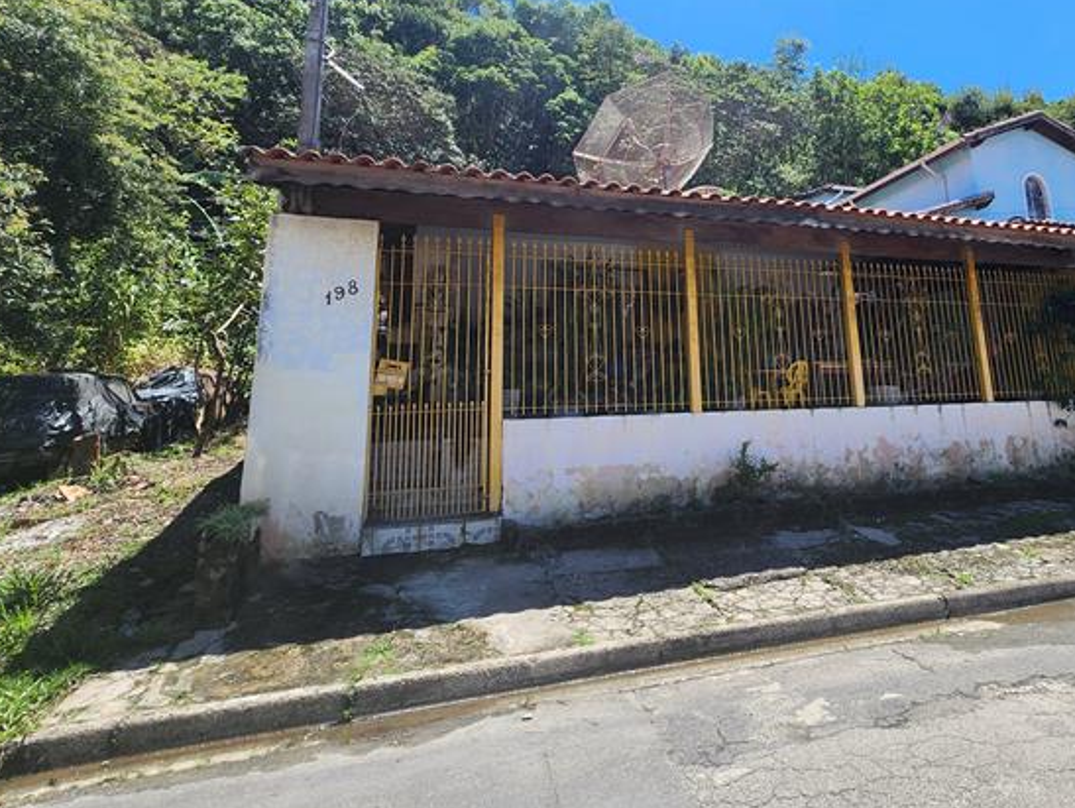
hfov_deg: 82.3
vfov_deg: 67.2
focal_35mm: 19
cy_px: 283
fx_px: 590
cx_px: 698
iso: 50
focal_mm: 2.2
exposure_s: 1/1222
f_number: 2.2
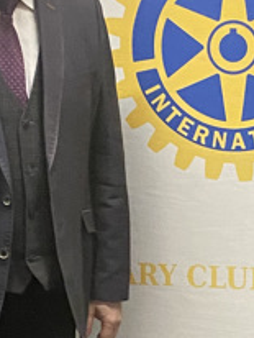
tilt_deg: -12.6
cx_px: 195
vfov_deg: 15.2
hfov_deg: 11.5
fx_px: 1259
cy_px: 272
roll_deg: -0.2
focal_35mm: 129
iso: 500
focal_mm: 4.25
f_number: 1.8
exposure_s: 1/50
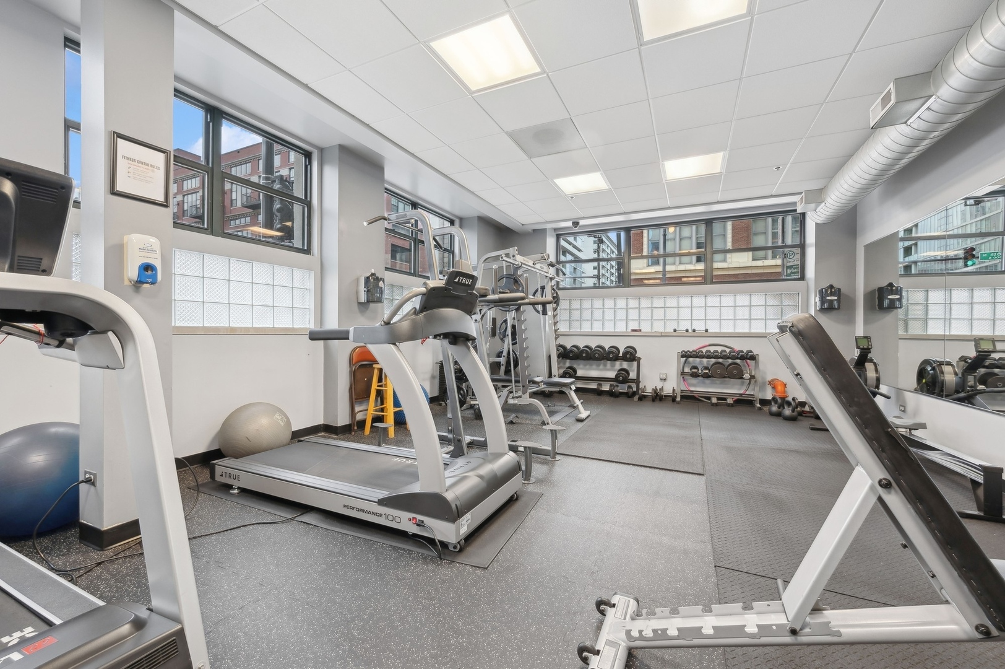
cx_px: 502
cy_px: 334
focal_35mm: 14
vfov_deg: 81.1
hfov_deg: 104.3
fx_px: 391
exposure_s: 1/8
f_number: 9.5
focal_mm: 14
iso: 400
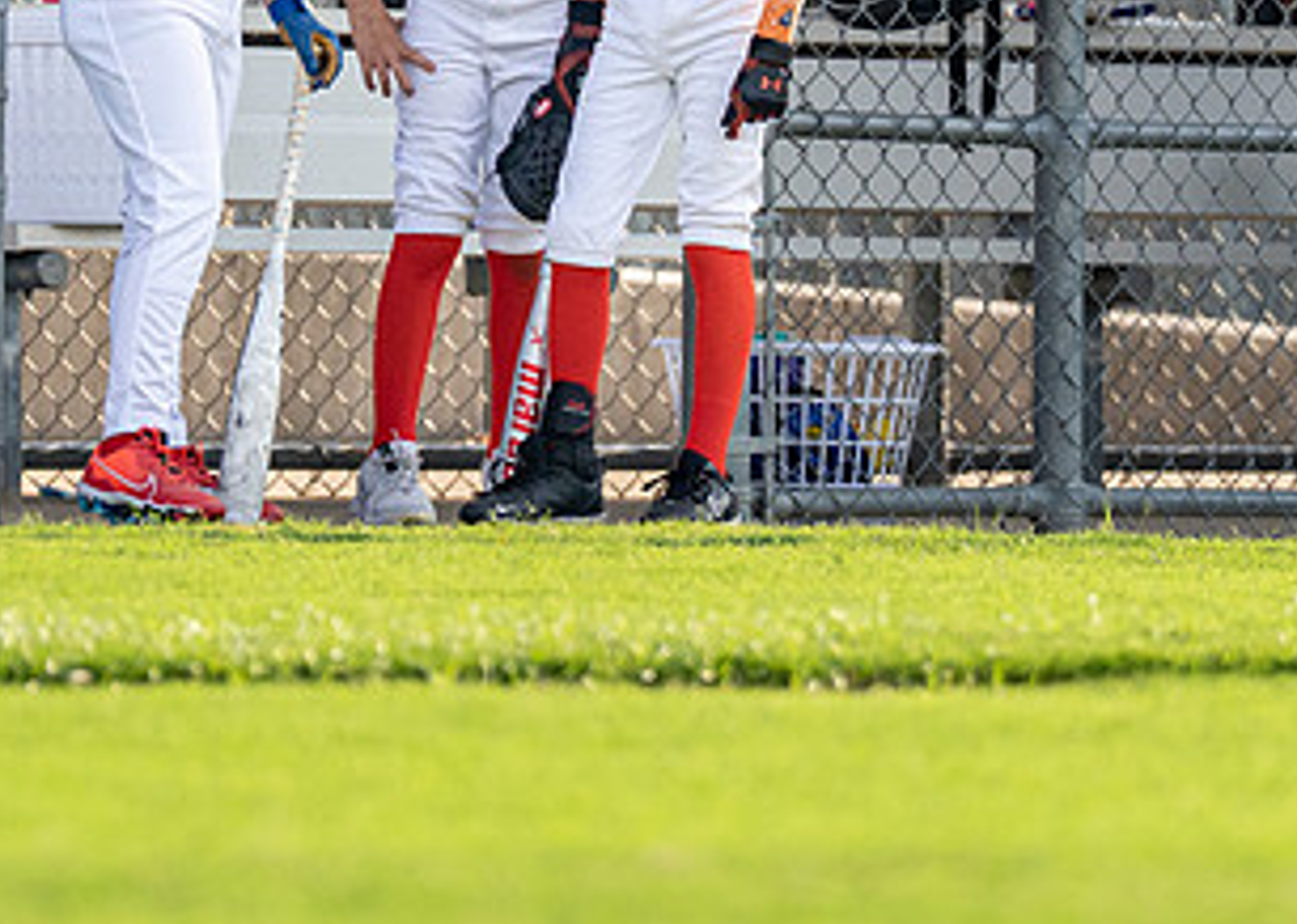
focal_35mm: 802
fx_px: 29516
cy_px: 68
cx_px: 561
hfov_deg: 2.5
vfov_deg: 1.8
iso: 400
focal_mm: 200
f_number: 2.8
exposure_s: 1/4000
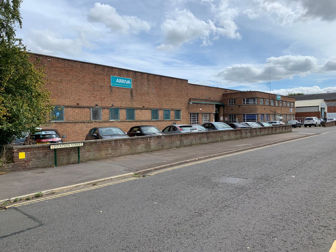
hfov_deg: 67.3
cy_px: 126
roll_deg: +1.1
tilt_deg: -0.7
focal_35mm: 26
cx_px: 168
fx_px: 252
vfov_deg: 53.1
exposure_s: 1/2755
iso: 25
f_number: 1.8
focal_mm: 4.25
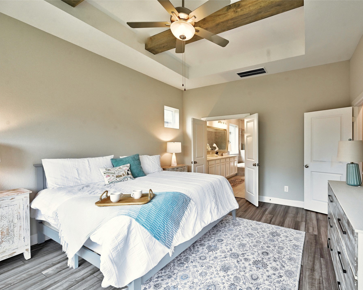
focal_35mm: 16
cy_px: 147
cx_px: 221
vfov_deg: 80.4
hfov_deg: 91.7
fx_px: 172
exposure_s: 1/25
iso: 400
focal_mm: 14
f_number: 8
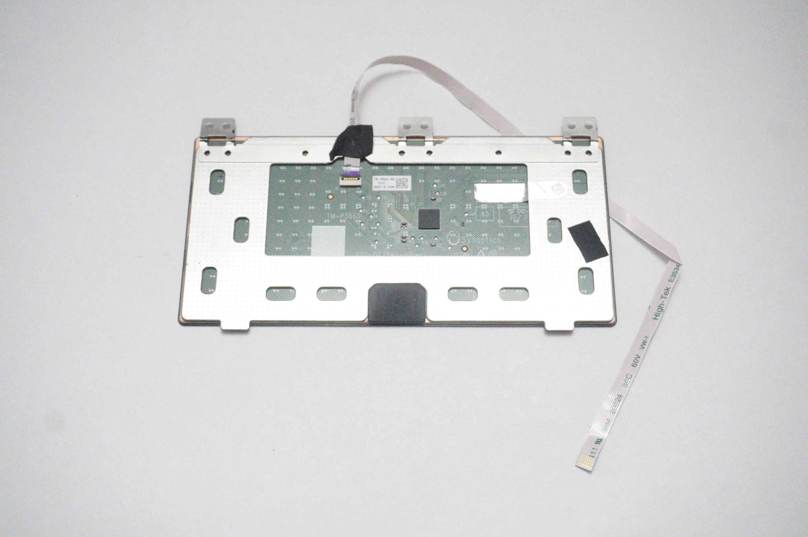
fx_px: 1076
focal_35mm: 48
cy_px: 268
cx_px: 404
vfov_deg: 28.0
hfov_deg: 41.1
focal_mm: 32
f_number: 5.6
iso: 16000
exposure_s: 1/200
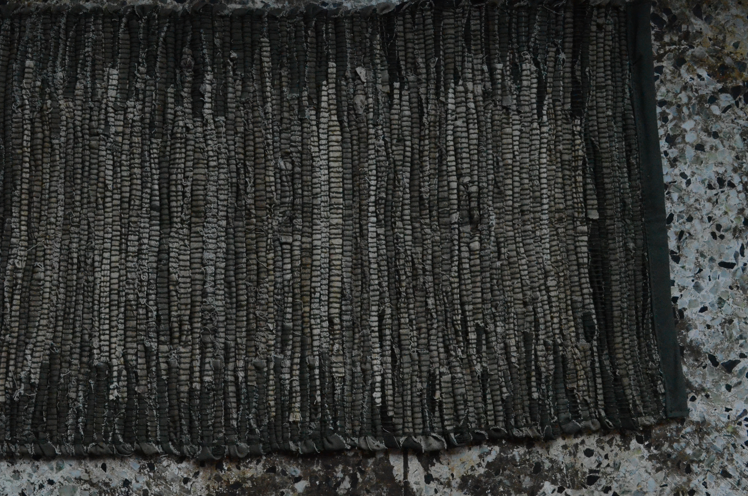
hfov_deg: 45.3
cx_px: 313
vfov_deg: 31.1
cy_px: 245
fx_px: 892
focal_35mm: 43
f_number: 10
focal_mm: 24
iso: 6400
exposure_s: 1/400
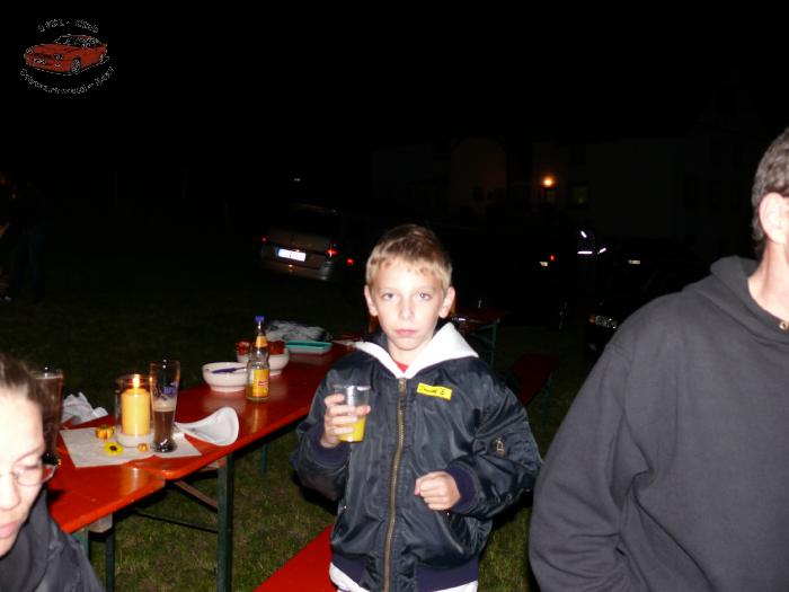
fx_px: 798
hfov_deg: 52.6
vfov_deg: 40.7
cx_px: 394
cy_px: 296
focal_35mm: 35
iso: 100
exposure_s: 1/30
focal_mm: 7.4
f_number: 2.8
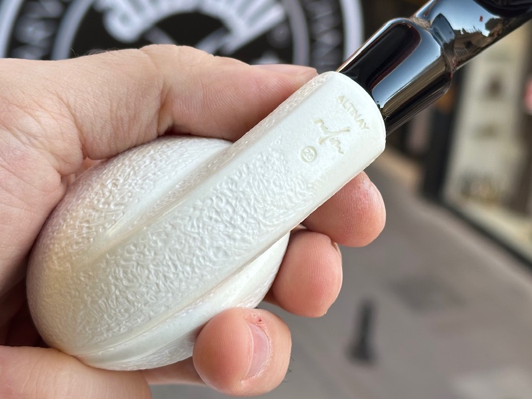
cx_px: 344
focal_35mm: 77
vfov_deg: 19.1
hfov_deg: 25.2
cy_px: 131
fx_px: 1183
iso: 64
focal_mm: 6.86
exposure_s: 1/331
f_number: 1.78
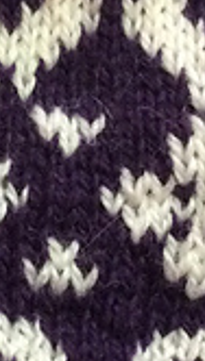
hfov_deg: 8.9
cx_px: -65
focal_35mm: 134
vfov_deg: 15.9
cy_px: 270
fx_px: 1288
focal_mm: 3.3
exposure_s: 1/20
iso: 320
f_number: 2.4
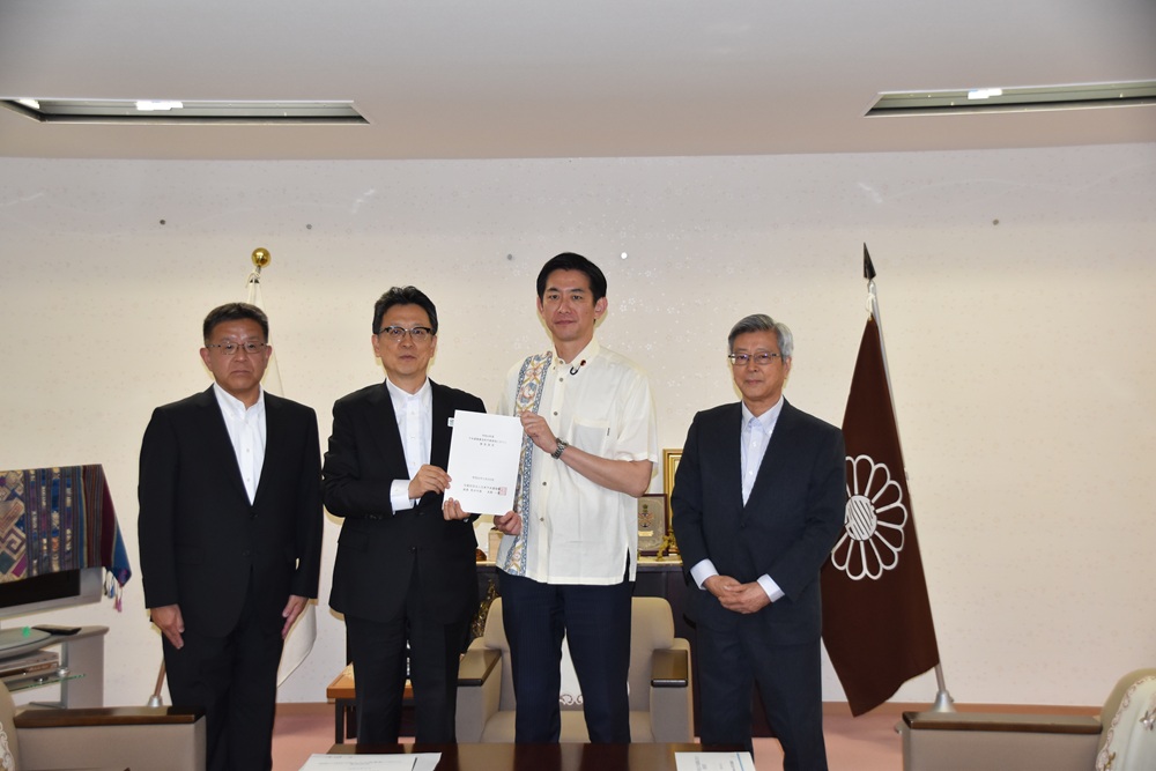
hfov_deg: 41.1
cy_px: 386
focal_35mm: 48
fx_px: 1541
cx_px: 578
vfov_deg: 28.1
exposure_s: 1/100
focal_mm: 32
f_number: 5
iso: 800
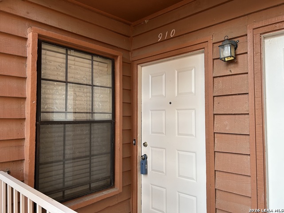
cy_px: 106
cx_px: 142
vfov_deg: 53.1
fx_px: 213
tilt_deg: +2.4
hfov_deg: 67.3
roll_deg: +0.9
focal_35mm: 26
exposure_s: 1/121
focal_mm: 5.7
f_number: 1.5
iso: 40
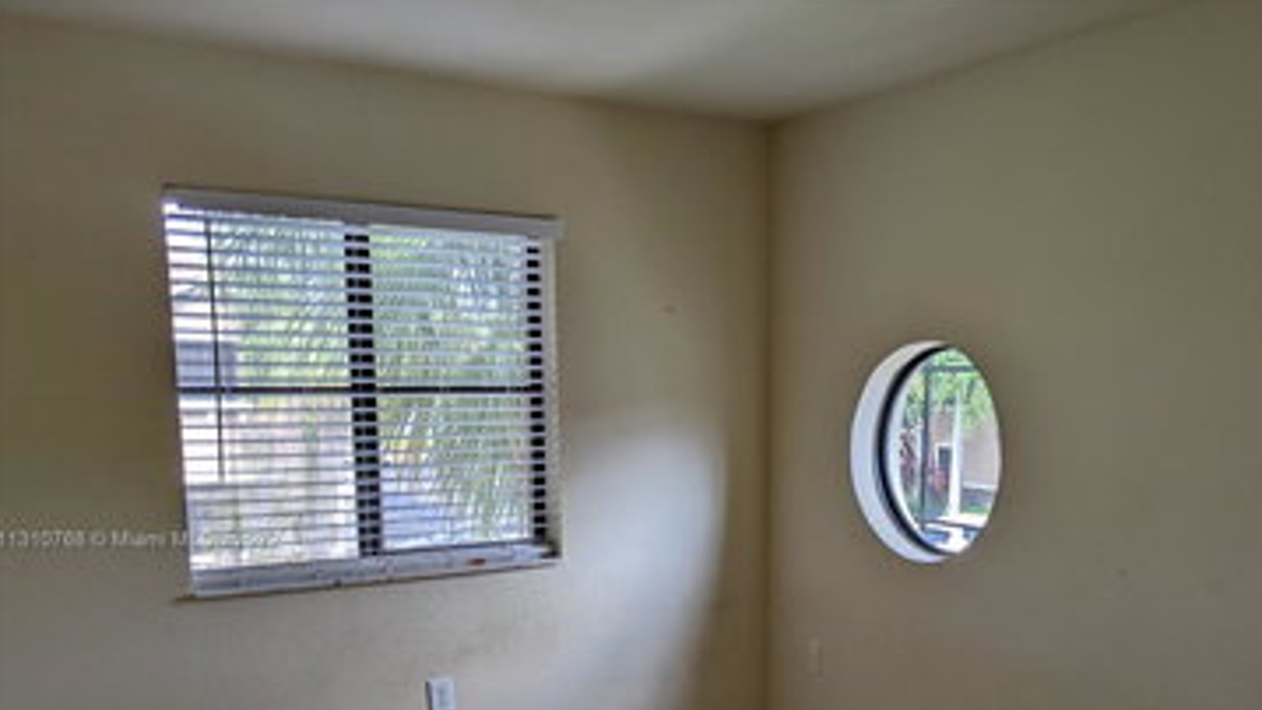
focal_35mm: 35
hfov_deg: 56.4
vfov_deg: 33.0
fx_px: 1171
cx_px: 729
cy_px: 541
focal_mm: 4.38
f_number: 1.73
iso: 45
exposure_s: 1/135
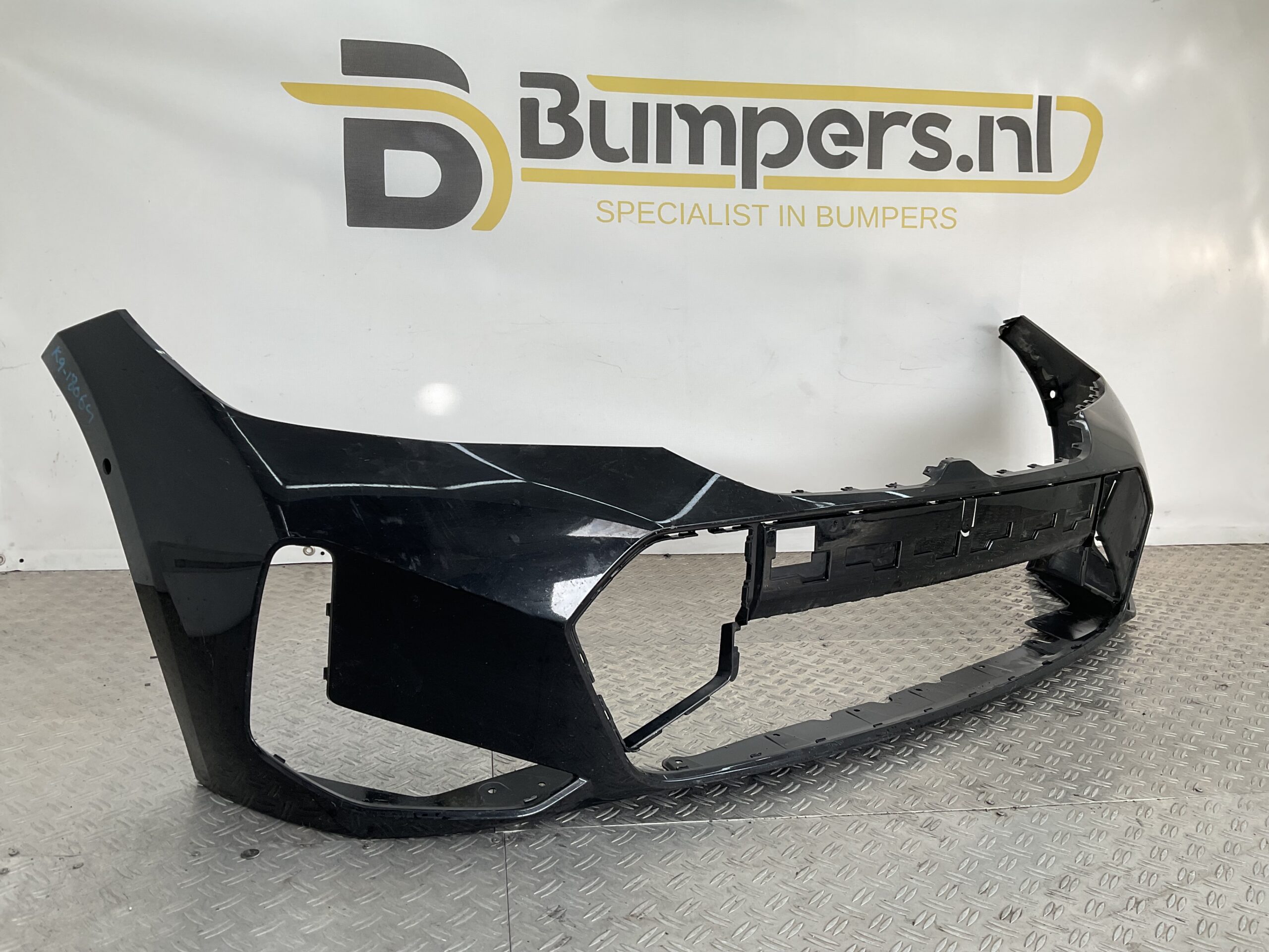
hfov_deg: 61.7
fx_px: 1063
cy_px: 476
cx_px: 634
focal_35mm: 29
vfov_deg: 48.2
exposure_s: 1/312
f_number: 1.8
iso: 16
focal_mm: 3
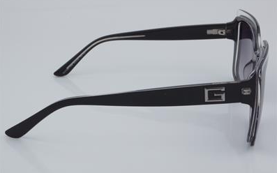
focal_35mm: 77
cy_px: 89
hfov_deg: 26.8
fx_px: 581
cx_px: 138
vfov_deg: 16.9
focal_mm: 50
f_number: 32
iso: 100
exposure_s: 1/4
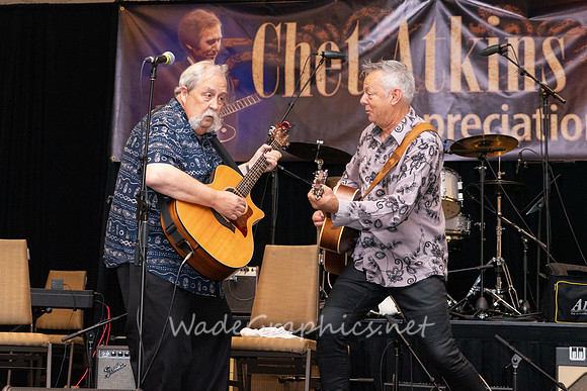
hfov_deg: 25.3
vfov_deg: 17.0
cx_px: 293
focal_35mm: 80
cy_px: 154
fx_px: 1307
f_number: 5
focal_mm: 66
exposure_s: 1/200
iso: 4000
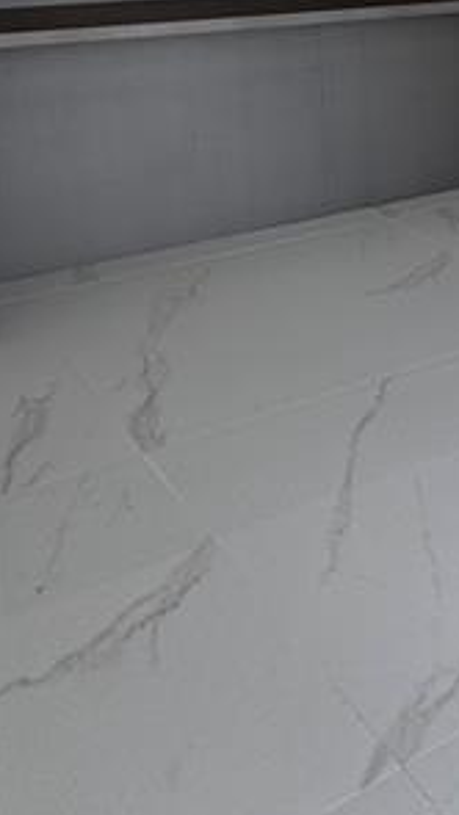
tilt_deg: -10.5
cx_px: 741
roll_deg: -1.4
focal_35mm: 53
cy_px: 64
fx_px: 1146
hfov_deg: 19.1
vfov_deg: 36.4
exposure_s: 1/161
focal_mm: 2.22
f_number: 2.2
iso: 40
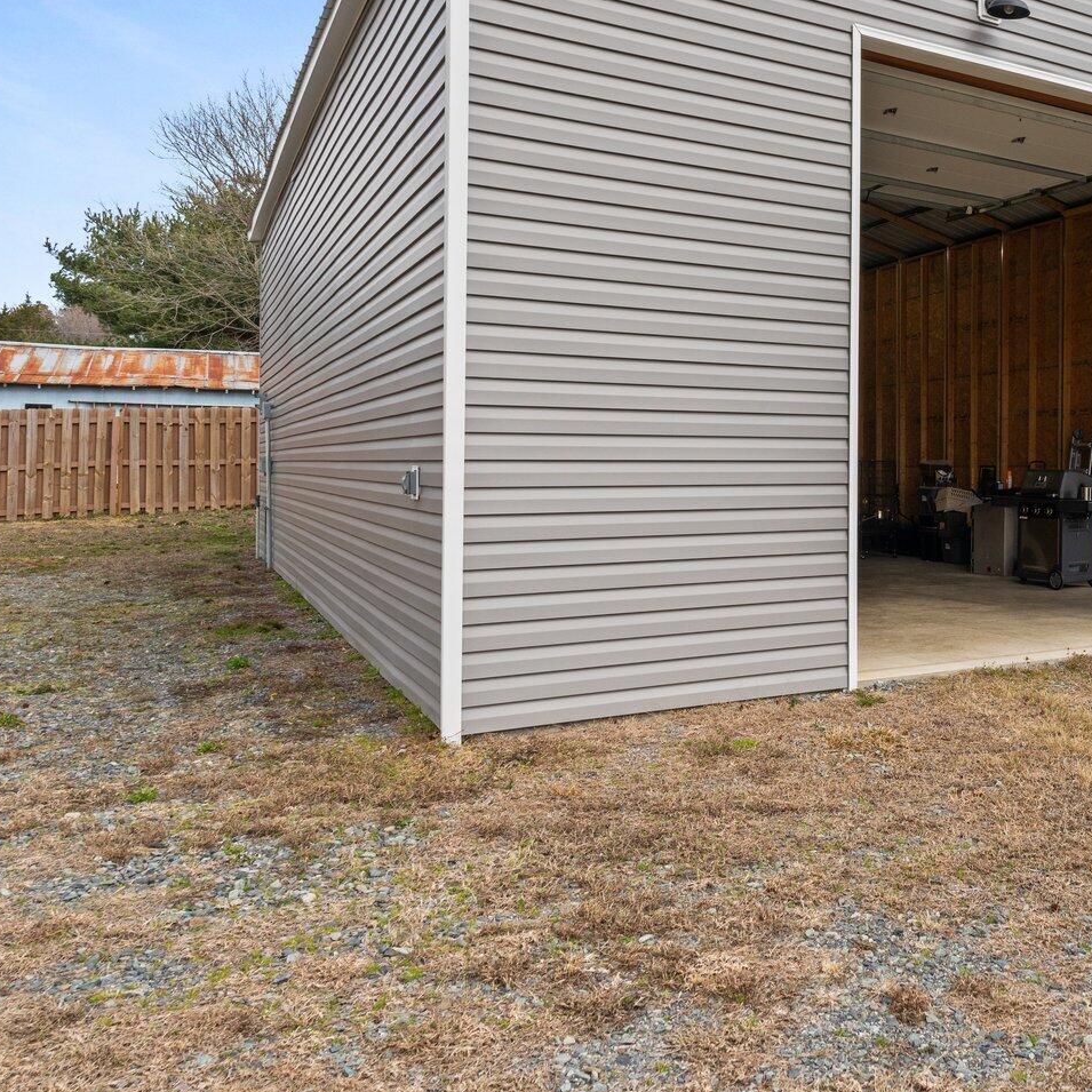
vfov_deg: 50.7
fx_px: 1139
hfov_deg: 47.6
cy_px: 406
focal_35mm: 32
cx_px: 917
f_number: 8
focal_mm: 17.5
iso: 320
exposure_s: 1/400
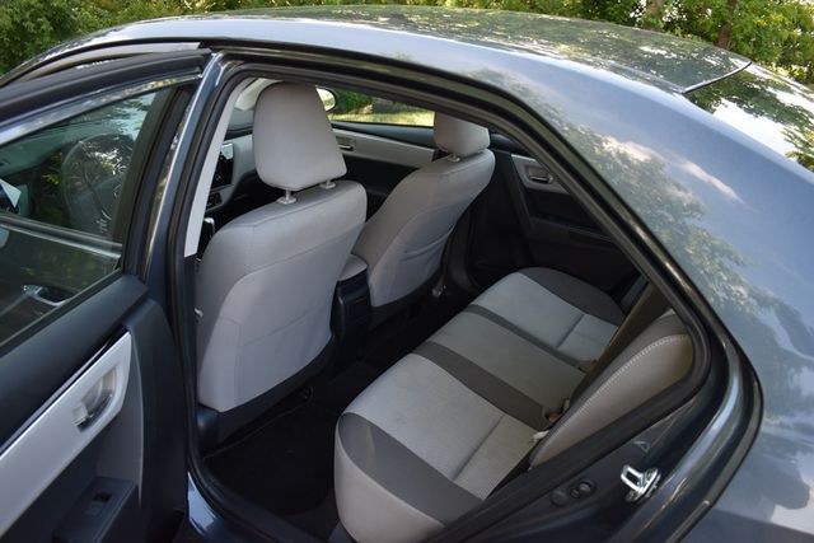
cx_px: 407
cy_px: 272
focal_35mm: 27
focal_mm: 18
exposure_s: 1/250
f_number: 3.5
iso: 560
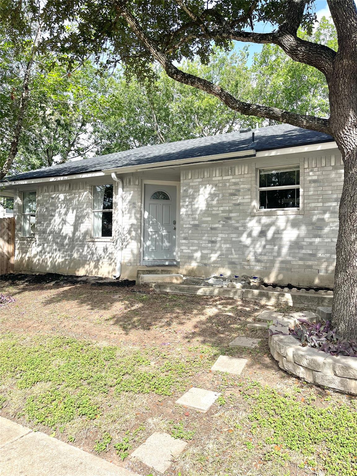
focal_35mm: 25
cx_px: 178
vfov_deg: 69.4
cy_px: 238
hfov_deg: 54.9
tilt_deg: +2.1
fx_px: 344
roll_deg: -1.4
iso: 32
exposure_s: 1/1667
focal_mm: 5.1
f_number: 1.6
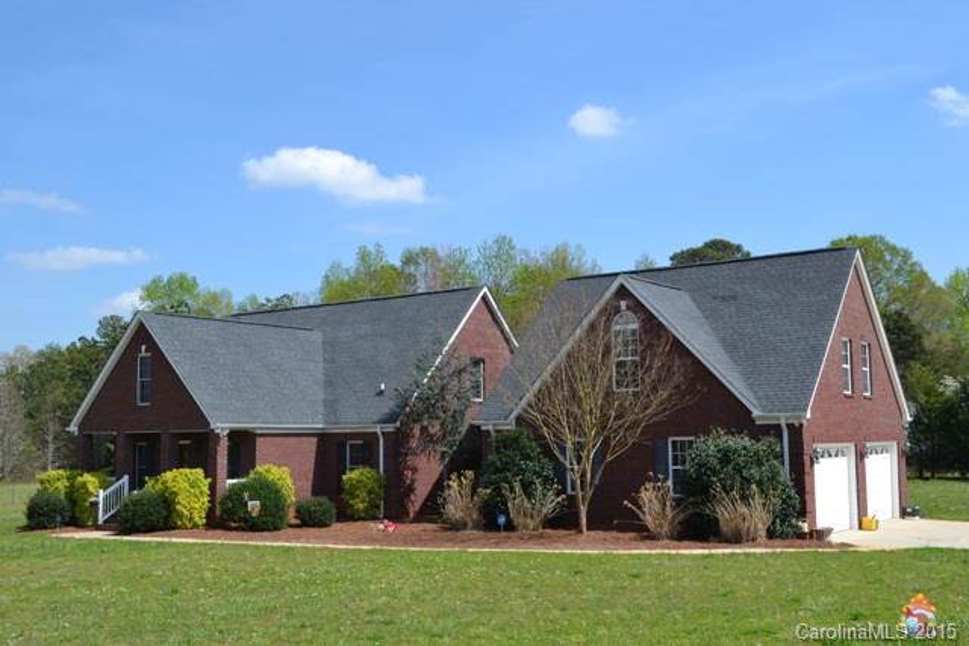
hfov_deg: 49.5
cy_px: 323
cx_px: 484
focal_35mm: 39
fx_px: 1050
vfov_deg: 34.2
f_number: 7.1
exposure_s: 1/200
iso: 100
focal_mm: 26
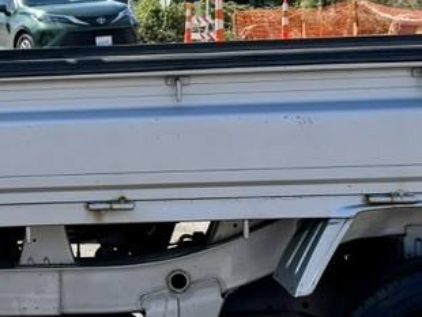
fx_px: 1208
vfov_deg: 14.9
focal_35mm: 99
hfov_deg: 19.2
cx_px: -12
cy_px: 91
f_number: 1.78
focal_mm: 6.76
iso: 80
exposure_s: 1/3759
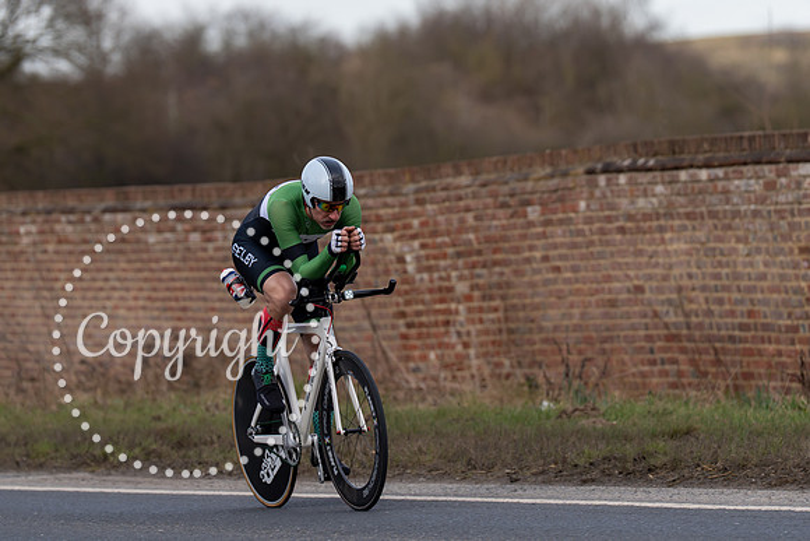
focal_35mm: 261
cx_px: 334
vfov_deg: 5.3
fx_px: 5870
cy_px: 176
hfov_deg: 7.9
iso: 160
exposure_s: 1/800
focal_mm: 188
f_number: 3.5
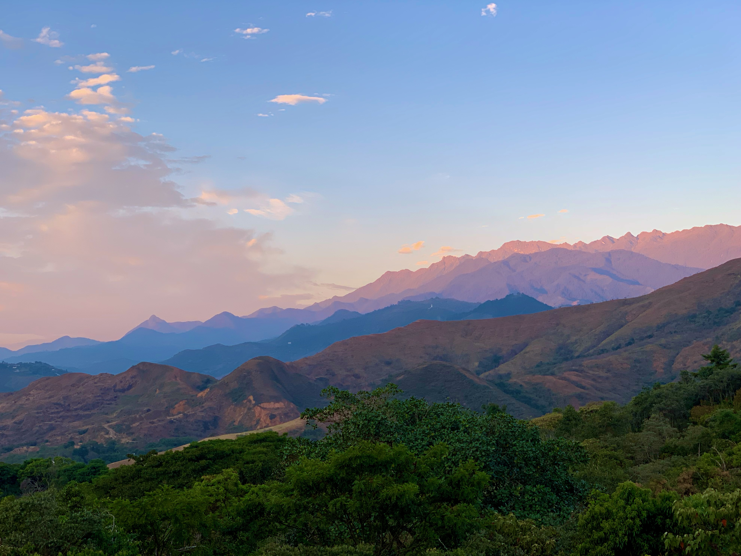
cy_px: 280
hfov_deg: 36.2
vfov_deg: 27.5
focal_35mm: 53
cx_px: 371
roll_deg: +0.7
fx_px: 1135
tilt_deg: +5.5
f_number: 2.4
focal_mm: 6
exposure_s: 1/93
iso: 16
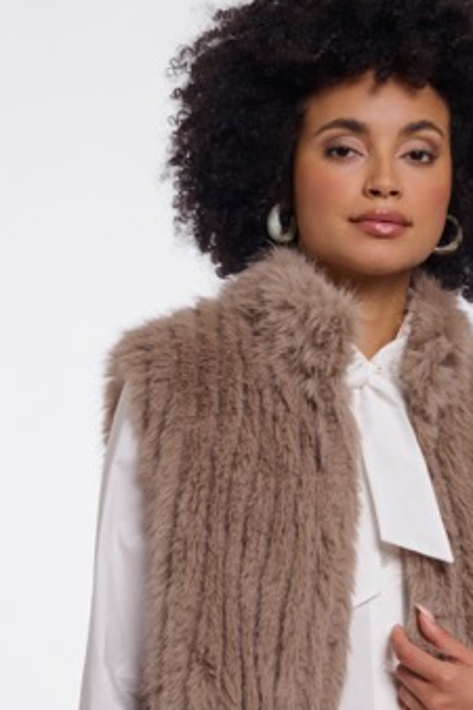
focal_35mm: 125
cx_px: 334
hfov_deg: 10.9
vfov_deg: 16.3
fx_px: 2466
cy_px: 557
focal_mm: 66
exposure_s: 1/160
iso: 125
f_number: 8
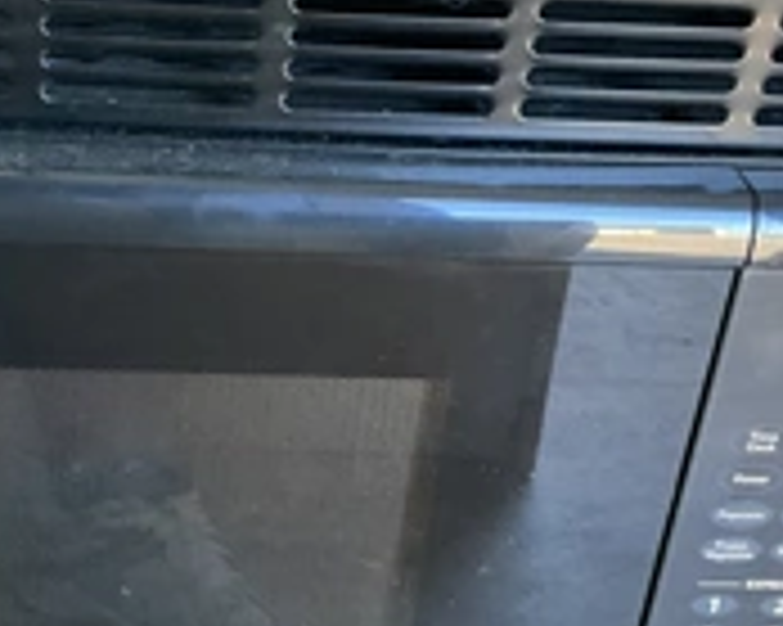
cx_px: 189
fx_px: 1505
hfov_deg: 28.7
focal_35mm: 65
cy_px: 365
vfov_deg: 23.4
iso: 160
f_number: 1.8
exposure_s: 1/60
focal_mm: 3
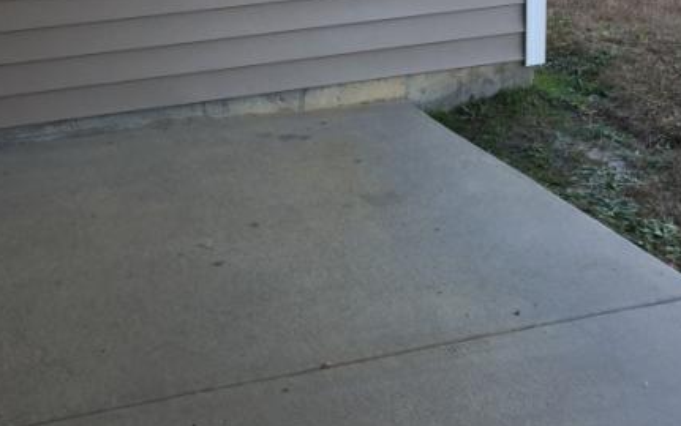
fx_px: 1356
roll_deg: +0.9
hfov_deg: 28.1
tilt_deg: -14.8
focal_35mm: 73
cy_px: 66
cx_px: 269
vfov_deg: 17.7
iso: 32
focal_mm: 4.15
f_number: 2.2
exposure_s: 1/120
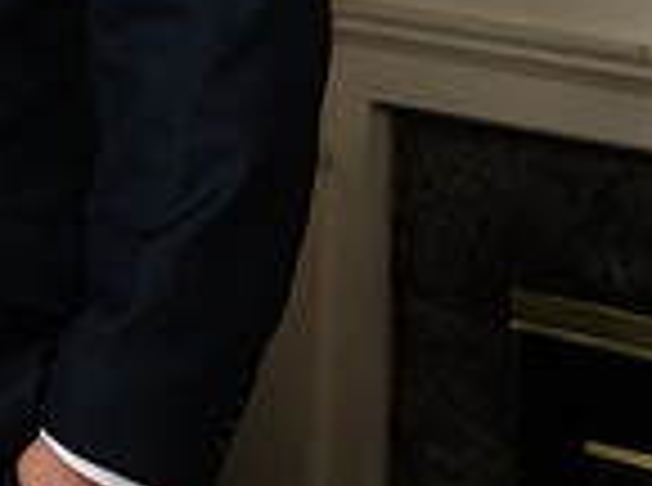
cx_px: -364
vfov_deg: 7.5
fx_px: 3626
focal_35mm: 193
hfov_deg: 9.9
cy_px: -236
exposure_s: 1/200
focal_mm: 50
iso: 800
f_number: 4
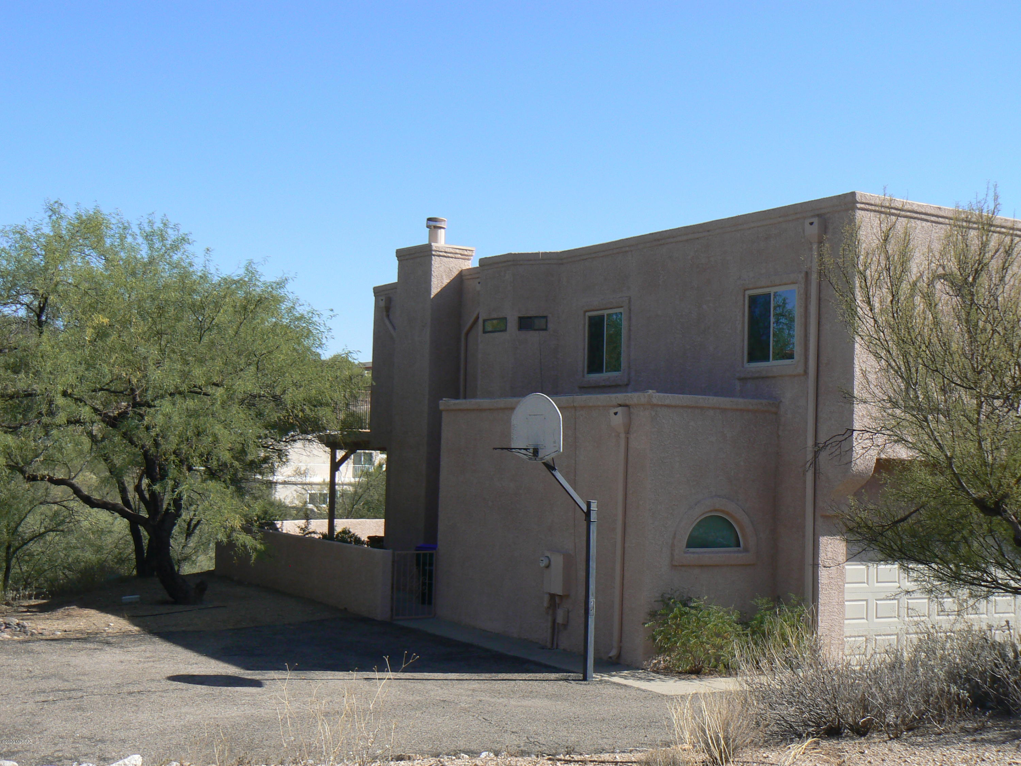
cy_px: 383
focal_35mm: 49
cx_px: 510
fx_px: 1445
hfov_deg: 38.9
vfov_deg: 29.7
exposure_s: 1/400
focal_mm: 8.2
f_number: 6.3
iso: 80
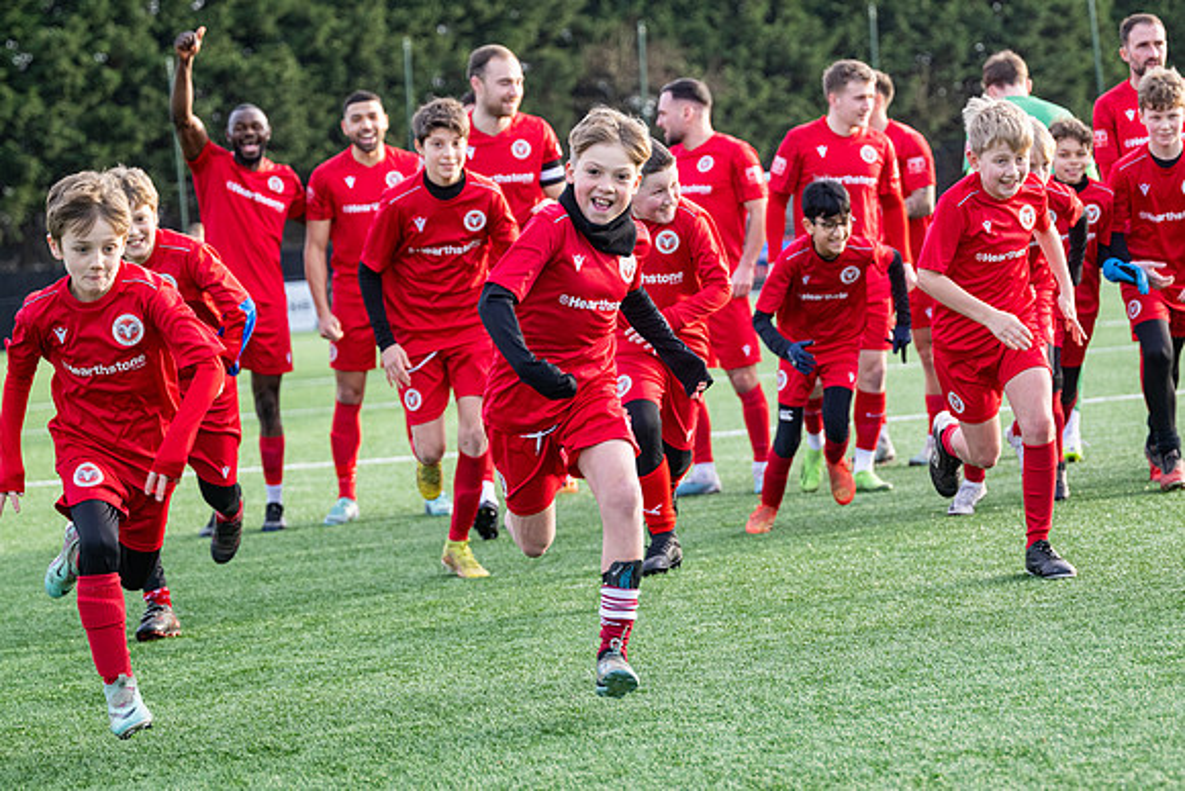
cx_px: 689
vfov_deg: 12.0
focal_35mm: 114
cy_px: 391
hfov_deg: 17.9
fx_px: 3751
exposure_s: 1/1250
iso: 800
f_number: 4
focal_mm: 98
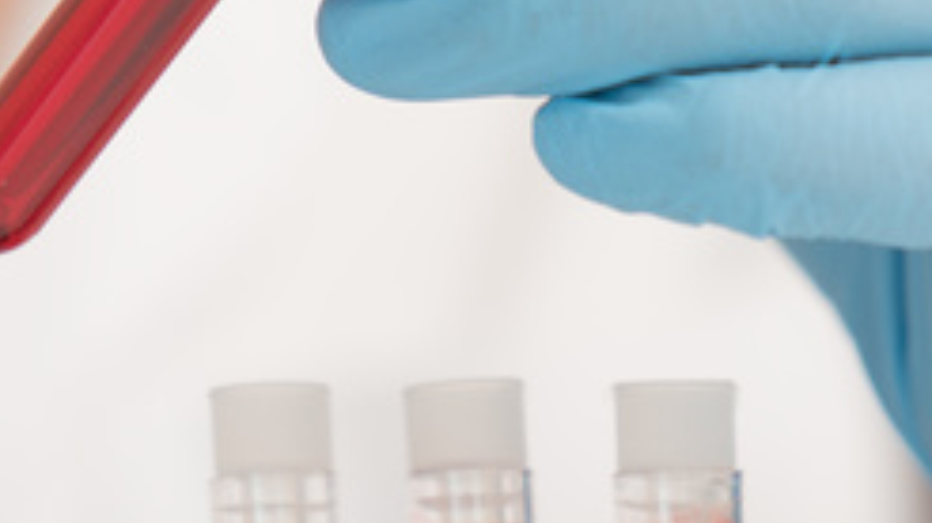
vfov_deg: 4.8
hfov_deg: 8.5
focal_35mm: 253
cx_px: -68
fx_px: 6248
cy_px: -68
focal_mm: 70
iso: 80
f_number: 2.8
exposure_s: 1/125
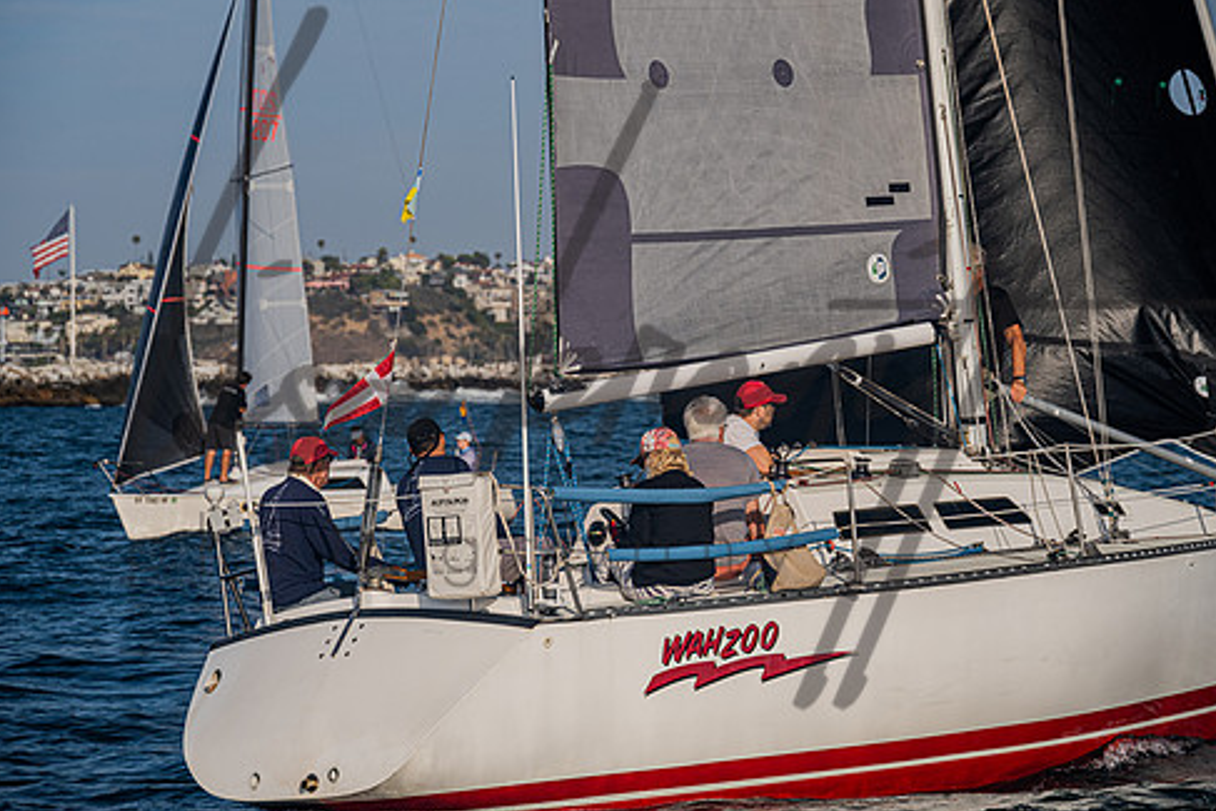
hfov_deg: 13.5
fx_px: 5135
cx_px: 675
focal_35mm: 152
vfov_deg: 9.0
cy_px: 363
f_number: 6.3
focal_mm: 125
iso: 400
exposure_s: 1/1600
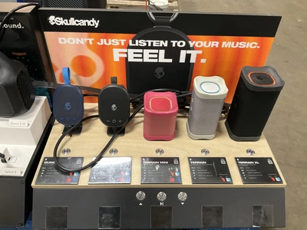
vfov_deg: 48.2
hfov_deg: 61.7
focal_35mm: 29
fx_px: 257
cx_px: 154
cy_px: 115
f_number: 1.8
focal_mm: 3
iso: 200
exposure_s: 1/40
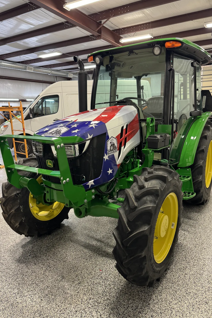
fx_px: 221
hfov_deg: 51.3
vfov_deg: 71.5
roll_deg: +1.4
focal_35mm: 25
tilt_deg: -11.8
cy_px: 159
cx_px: 109
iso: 125
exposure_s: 1/60
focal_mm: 6.76
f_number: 1.78
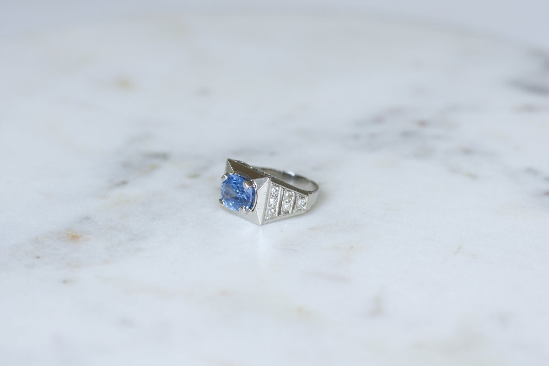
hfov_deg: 19.5
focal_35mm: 105
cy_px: 183
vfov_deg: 13.0
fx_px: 1601
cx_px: 274
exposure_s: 1/160
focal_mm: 70
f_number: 4.5
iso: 200
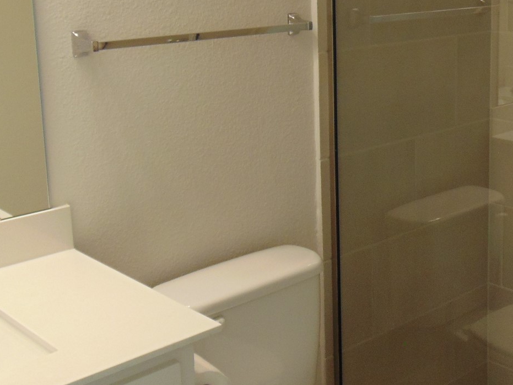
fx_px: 815
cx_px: 382
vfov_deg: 26.3
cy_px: 112
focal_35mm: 55
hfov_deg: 34.2
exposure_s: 1/30
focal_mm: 4.5
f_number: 3
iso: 100
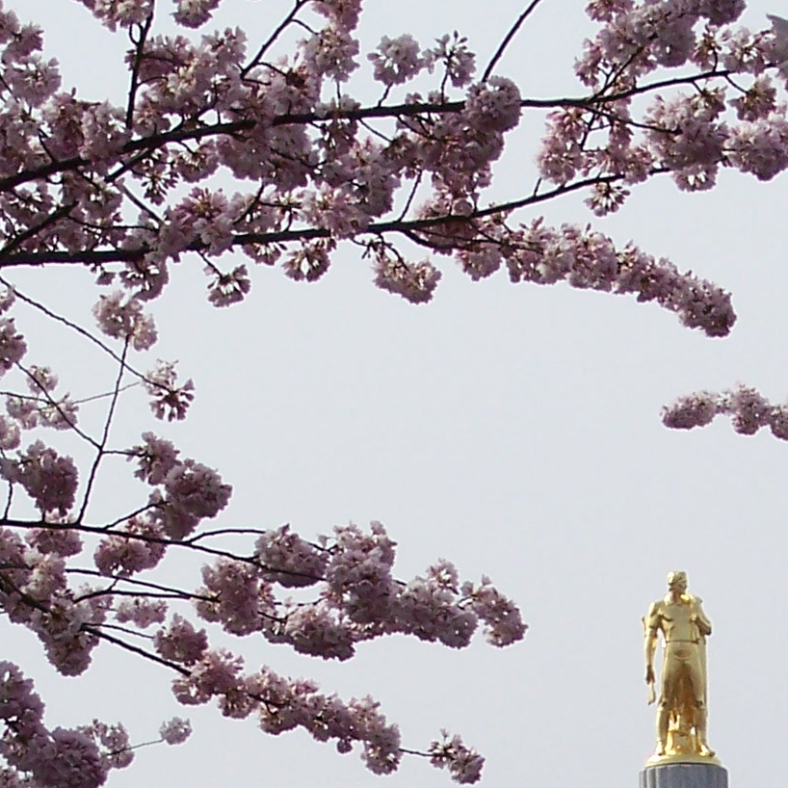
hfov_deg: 4.8
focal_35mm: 361
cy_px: 914
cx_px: 747
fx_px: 9297
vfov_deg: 4.8
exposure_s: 1/500
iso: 100
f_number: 6.7
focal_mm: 24
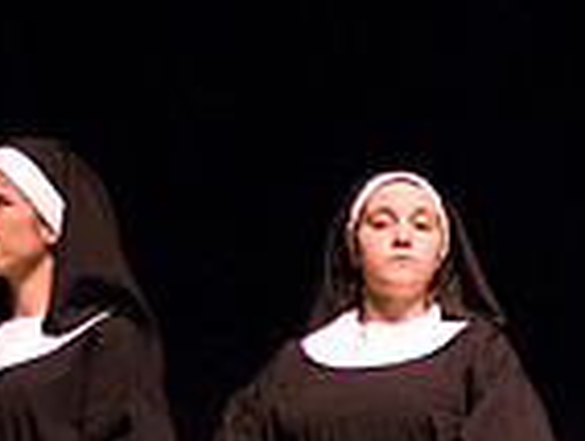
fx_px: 2793
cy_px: 589
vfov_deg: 8.9
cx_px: 968
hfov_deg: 11.3
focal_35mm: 165
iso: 1600
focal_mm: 28
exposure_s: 1/100
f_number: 2.8
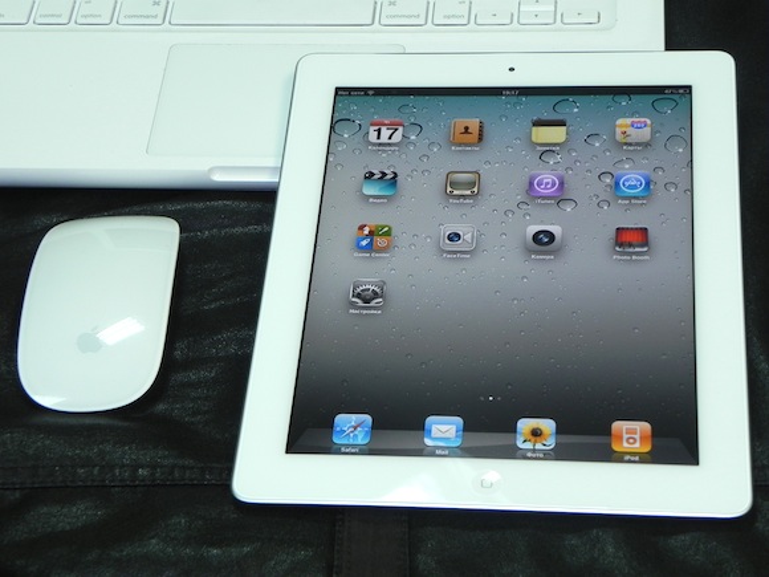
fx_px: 2110
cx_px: 384
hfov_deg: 20.7
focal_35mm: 95
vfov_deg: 15.6
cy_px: 288
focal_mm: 16.9
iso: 200
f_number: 4
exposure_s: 1/30
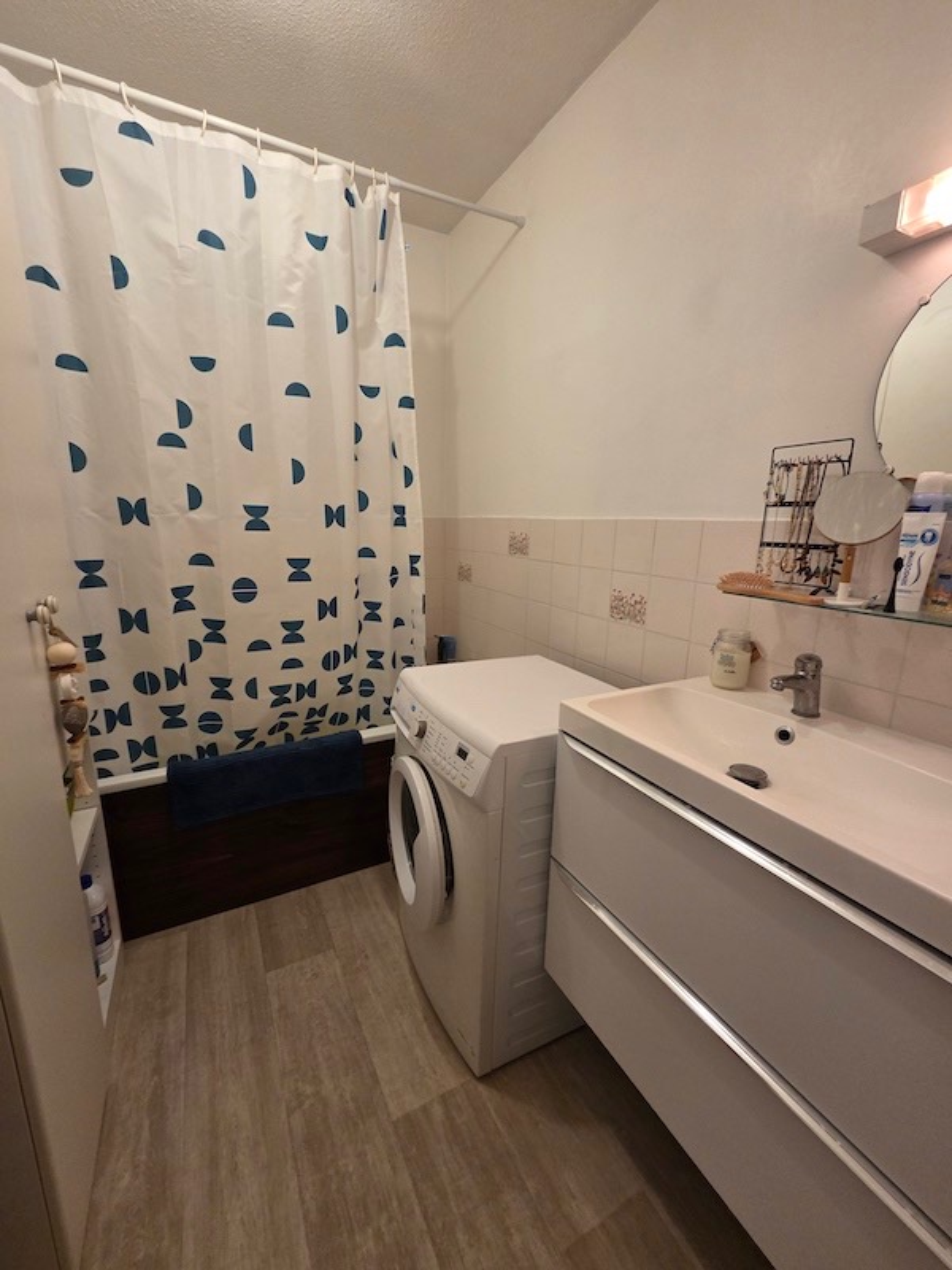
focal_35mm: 13
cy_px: 635
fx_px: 477
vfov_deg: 106.2
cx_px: 476
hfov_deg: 89.9
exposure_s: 1/50
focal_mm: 2.2
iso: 400
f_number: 2.2
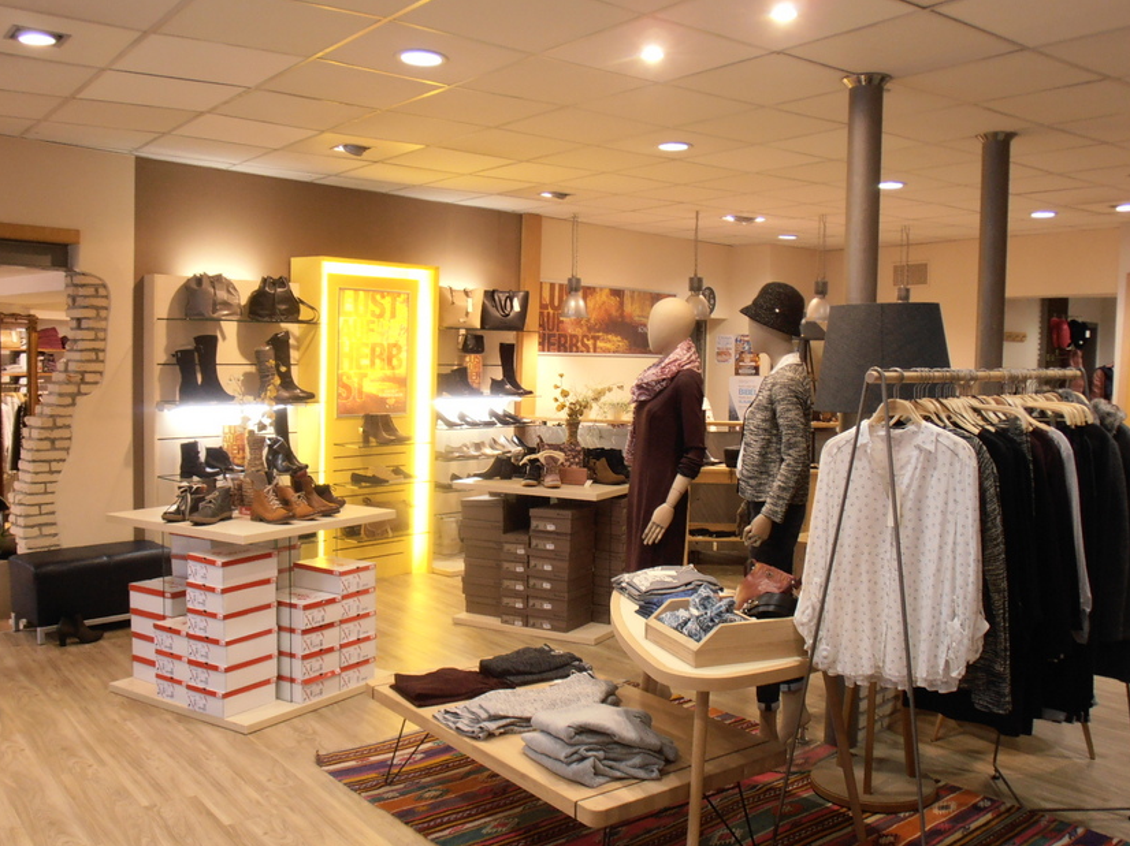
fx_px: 1240
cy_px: 432
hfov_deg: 49.0
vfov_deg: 37.7
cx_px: 554
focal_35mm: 38
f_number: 3.9
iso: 125
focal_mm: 6.61
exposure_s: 1/10
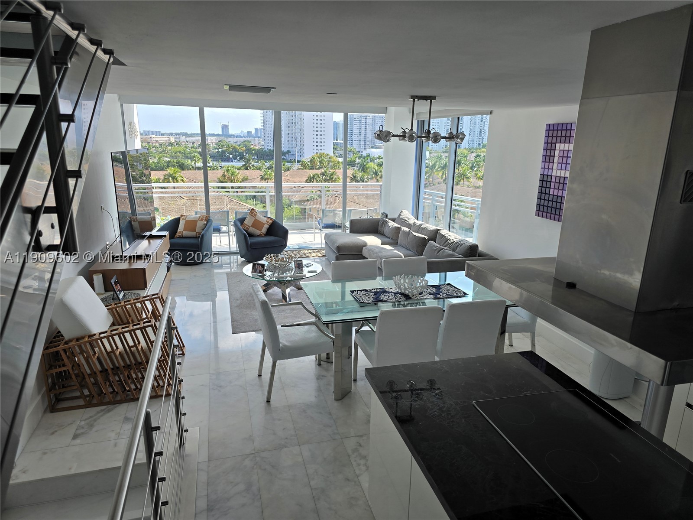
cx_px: 346
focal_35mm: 23
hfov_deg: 73.9
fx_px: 460
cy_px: 260
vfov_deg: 58.9
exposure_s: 1/180
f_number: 1.7
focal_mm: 6.3
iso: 20
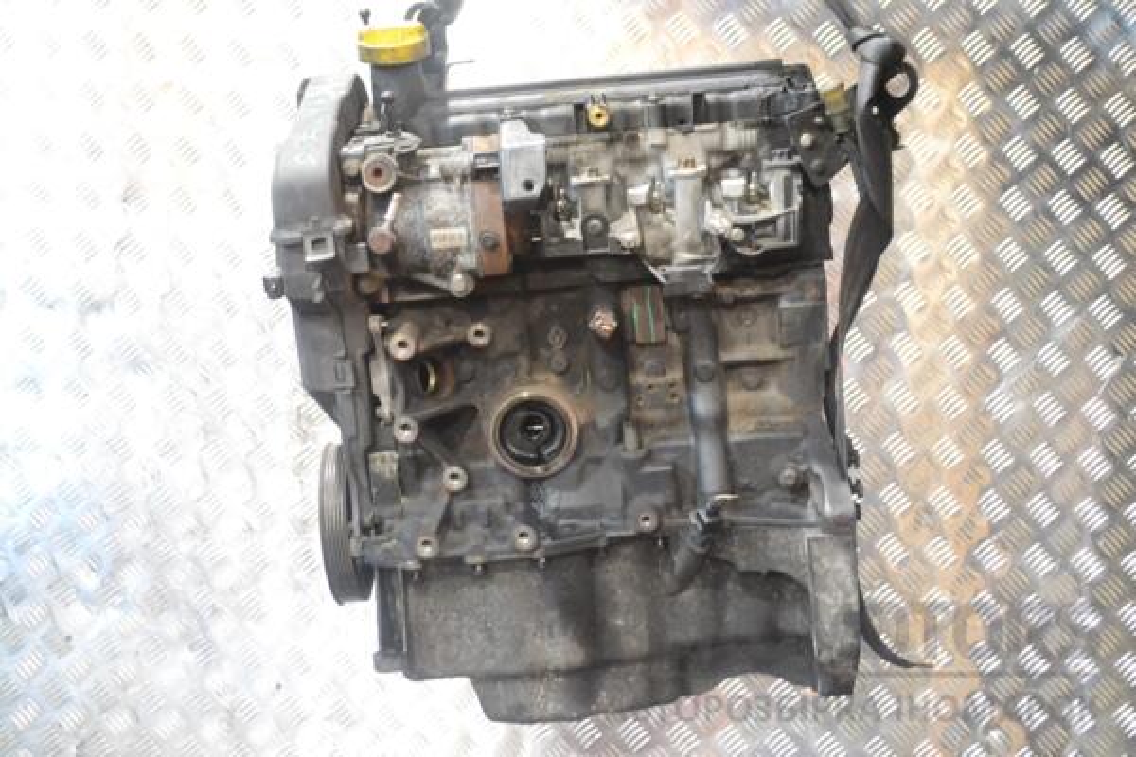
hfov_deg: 41.1
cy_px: 378
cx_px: 568
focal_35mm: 48
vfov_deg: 28.1
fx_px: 1515
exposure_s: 1/30
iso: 3200
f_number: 4.8
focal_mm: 32
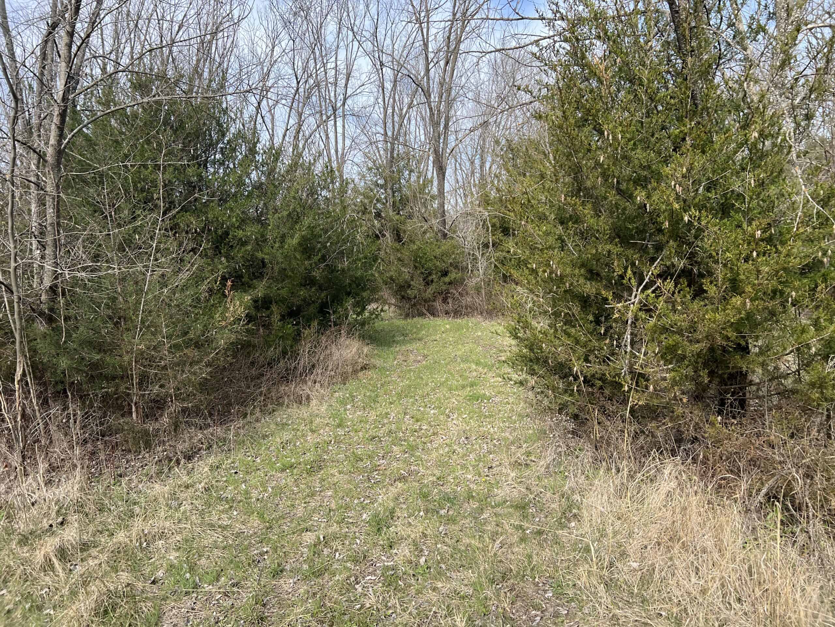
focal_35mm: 26
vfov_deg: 53.1
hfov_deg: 67.3
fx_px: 627
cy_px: 314
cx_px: 418
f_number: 1.5
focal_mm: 5.7
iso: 50
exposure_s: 1/1669
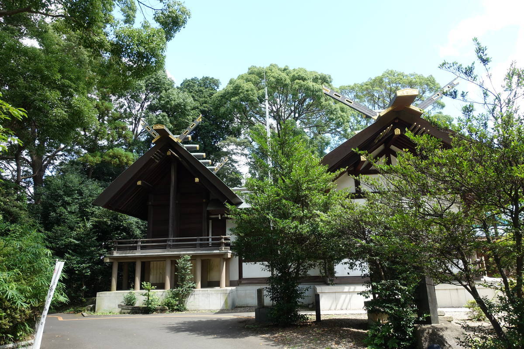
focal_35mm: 24
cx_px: 262
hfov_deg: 73.7
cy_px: 174
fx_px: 349
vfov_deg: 53.1
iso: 125
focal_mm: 8.8
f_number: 5.6
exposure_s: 1/100
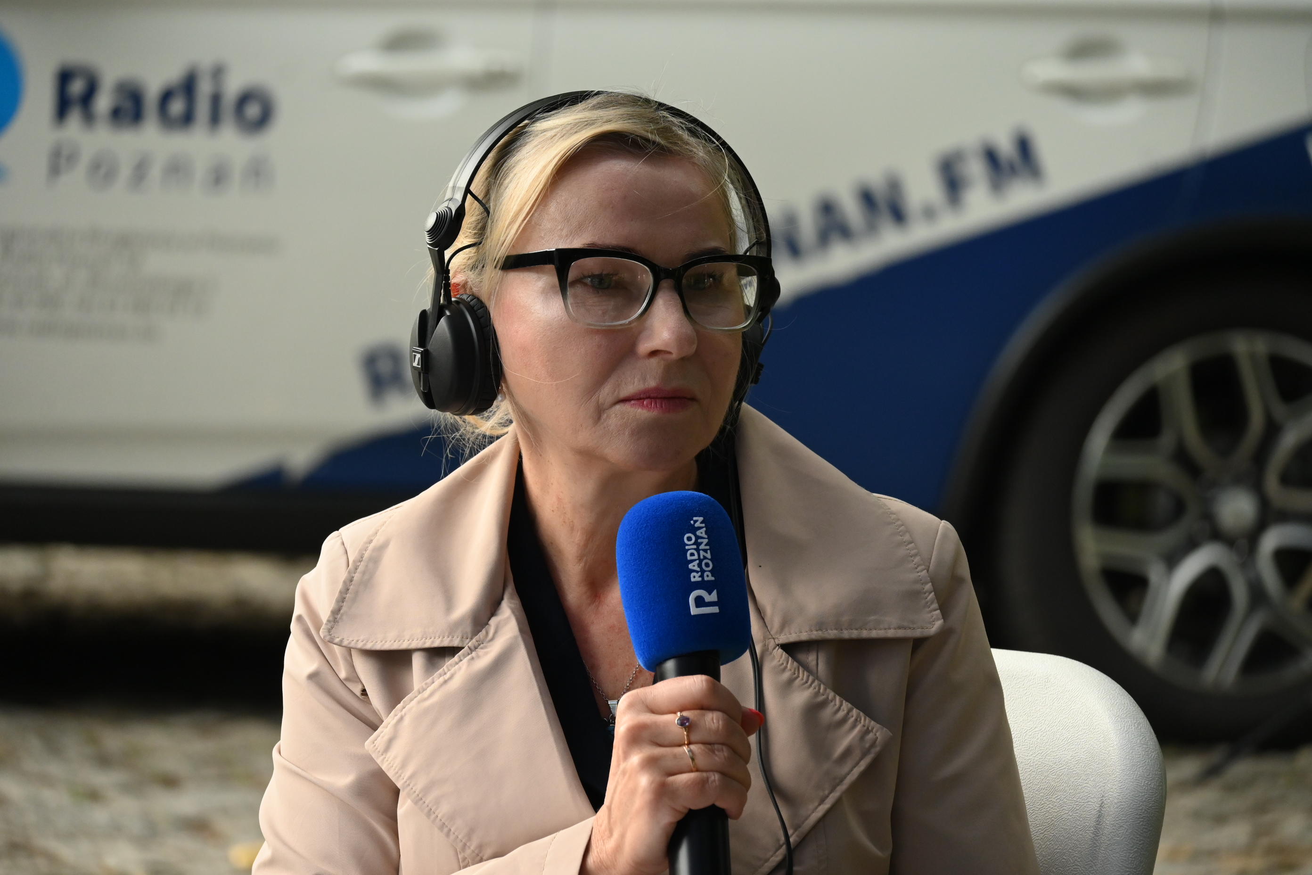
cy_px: 438
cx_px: 656
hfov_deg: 9.8
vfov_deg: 6.5
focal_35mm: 210
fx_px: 7653
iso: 1250
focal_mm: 140
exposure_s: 1/1000
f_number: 5.3
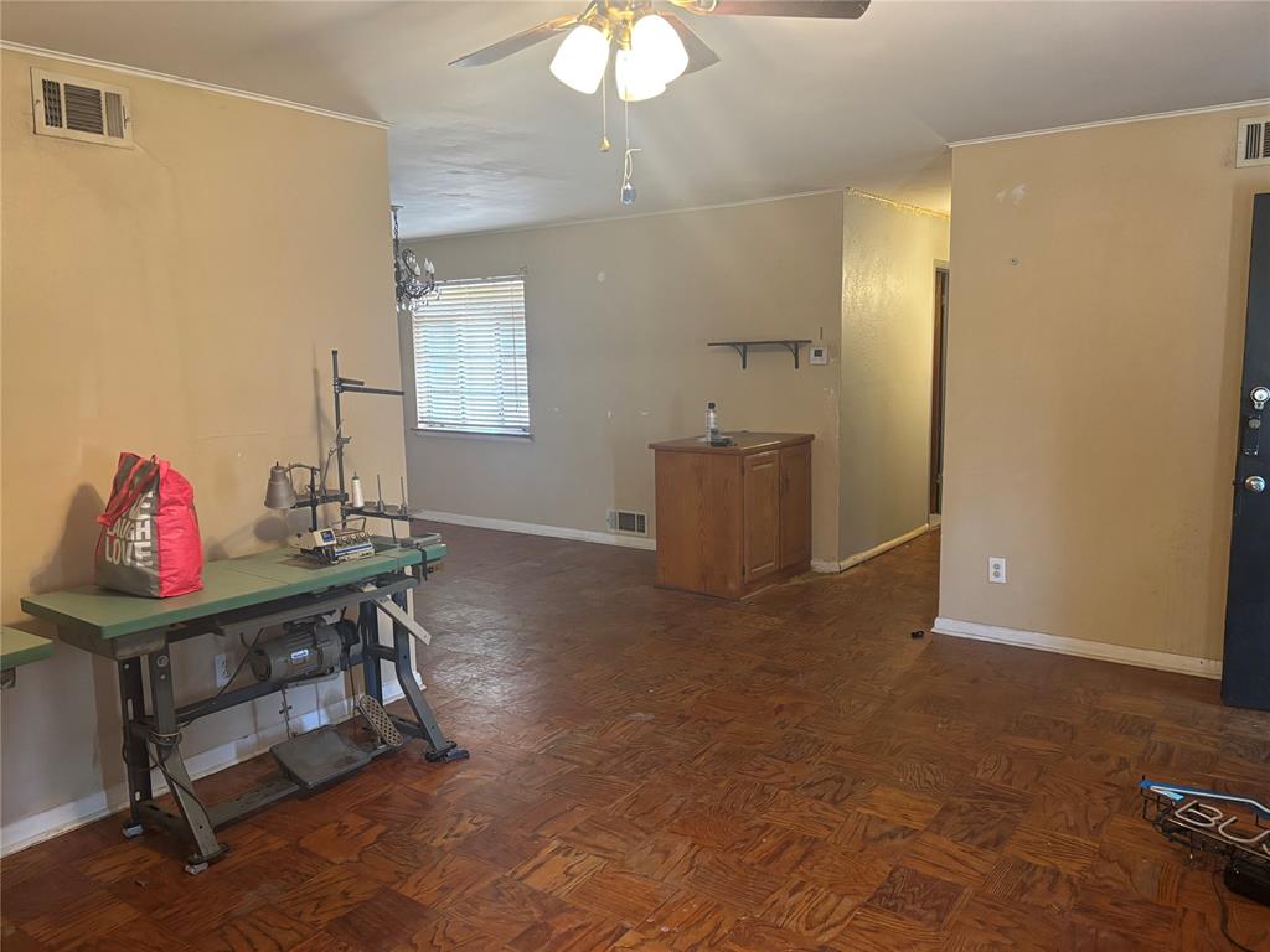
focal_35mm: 26
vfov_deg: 53.1
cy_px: 476
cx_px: 635
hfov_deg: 67.3
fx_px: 954
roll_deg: +1.5
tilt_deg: -8.3
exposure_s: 1/60
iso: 400
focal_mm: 5.96
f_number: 1.6
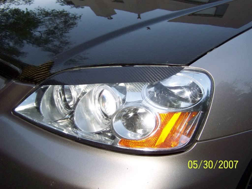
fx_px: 277
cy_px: 94
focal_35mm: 38
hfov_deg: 49.0
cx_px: 126
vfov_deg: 37.7
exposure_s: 1/30
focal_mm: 6.3
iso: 200
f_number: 2.8
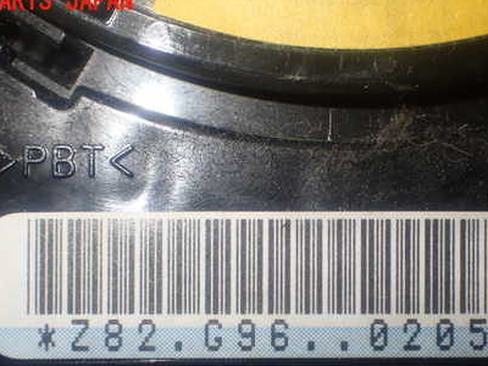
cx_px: 277
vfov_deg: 22.1
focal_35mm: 66
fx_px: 930
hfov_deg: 29.4
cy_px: 261
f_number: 2.9
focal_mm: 7.84
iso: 200
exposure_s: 1/80
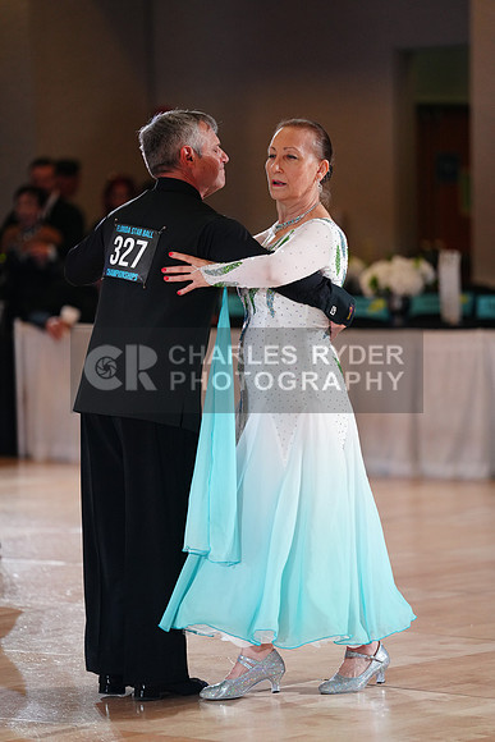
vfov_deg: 12.4
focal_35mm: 165
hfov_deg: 8.3
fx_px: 3401
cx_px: 248
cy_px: 371
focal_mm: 165
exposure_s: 1/500
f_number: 2.8
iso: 2000
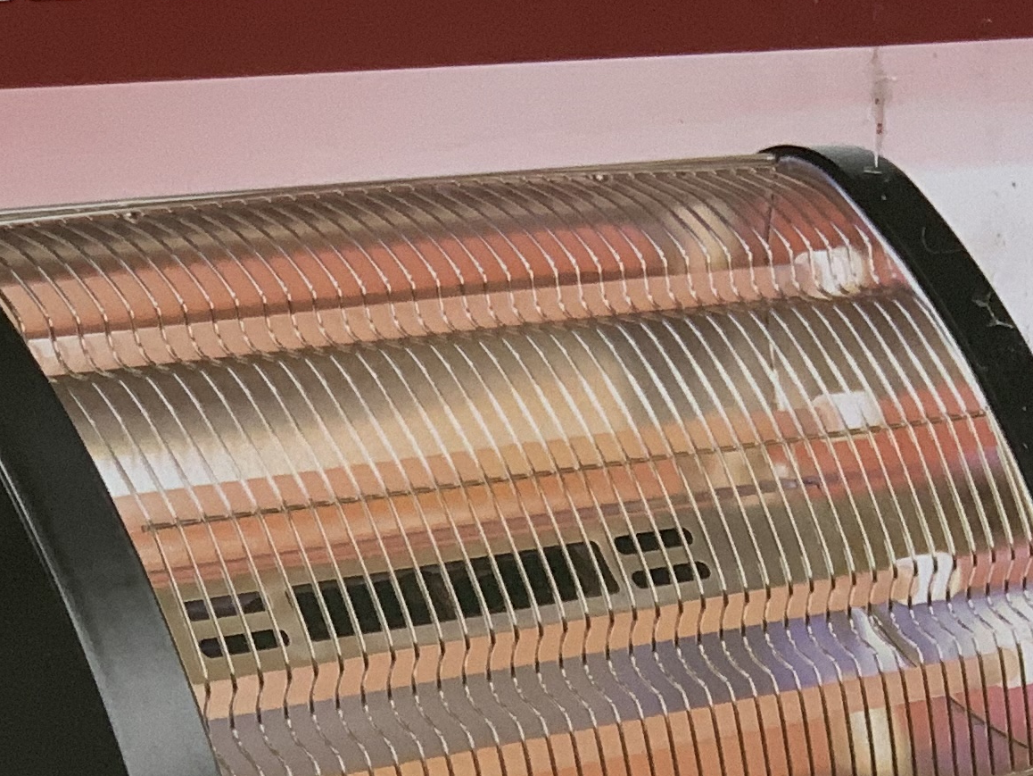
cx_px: 926
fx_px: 5402
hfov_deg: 10.9
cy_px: 638
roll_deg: +2.9
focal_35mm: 181
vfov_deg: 8.2
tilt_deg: -23.0
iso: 80
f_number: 2.4
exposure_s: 1/50
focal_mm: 6
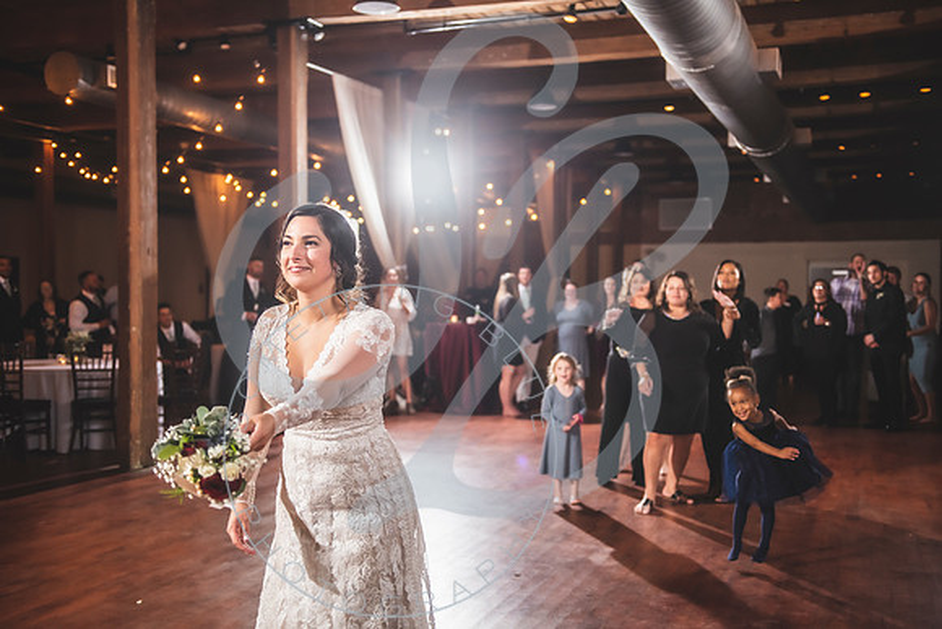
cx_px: 471
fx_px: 1047
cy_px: 314
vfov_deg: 33.4
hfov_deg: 48.4
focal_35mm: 40
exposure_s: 1/200
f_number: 2.8
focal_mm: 40
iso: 1000
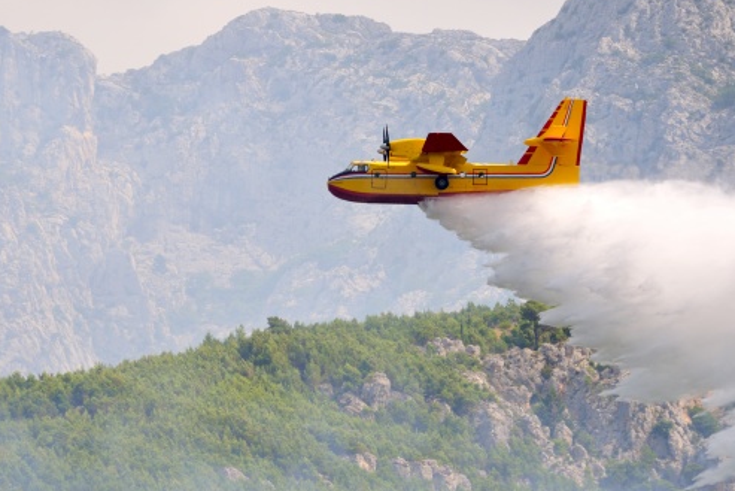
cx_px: 303
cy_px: 275
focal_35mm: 356
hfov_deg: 5.8
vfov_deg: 3.9
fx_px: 7262
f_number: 6
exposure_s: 1/800
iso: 200
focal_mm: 195
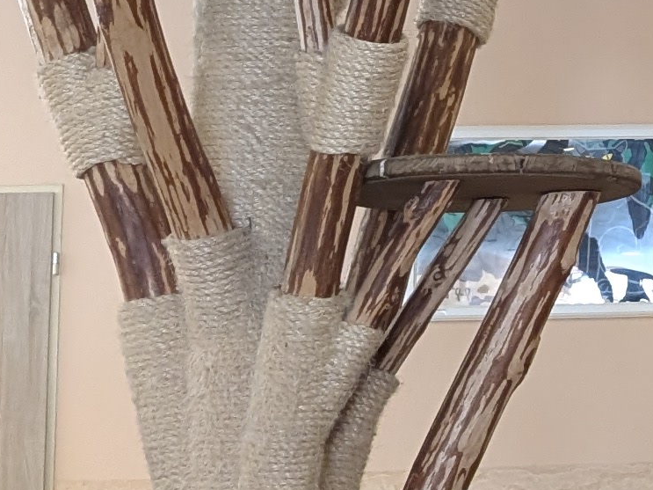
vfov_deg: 11.2
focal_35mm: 132
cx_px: 1113
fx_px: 2490
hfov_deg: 13.6
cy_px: 80
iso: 678
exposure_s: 1/88.7
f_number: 1.68
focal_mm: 6.9
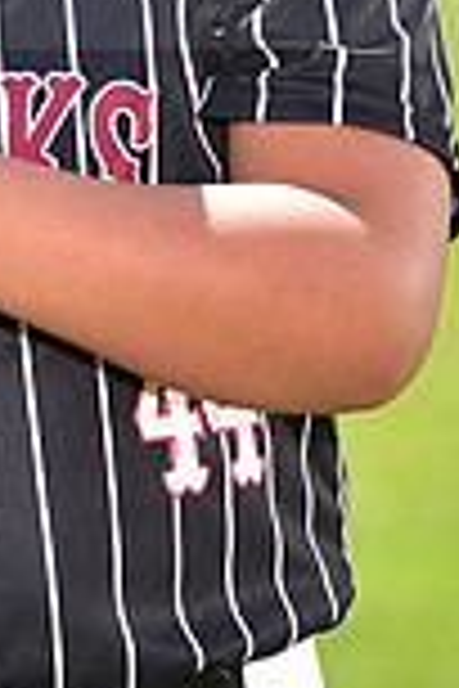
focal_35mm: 569
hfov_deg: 2.4
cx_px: -137
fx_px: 10881
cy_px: -94
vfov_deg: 3.6
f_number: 5
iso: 100
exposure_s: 1/250
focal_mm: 150
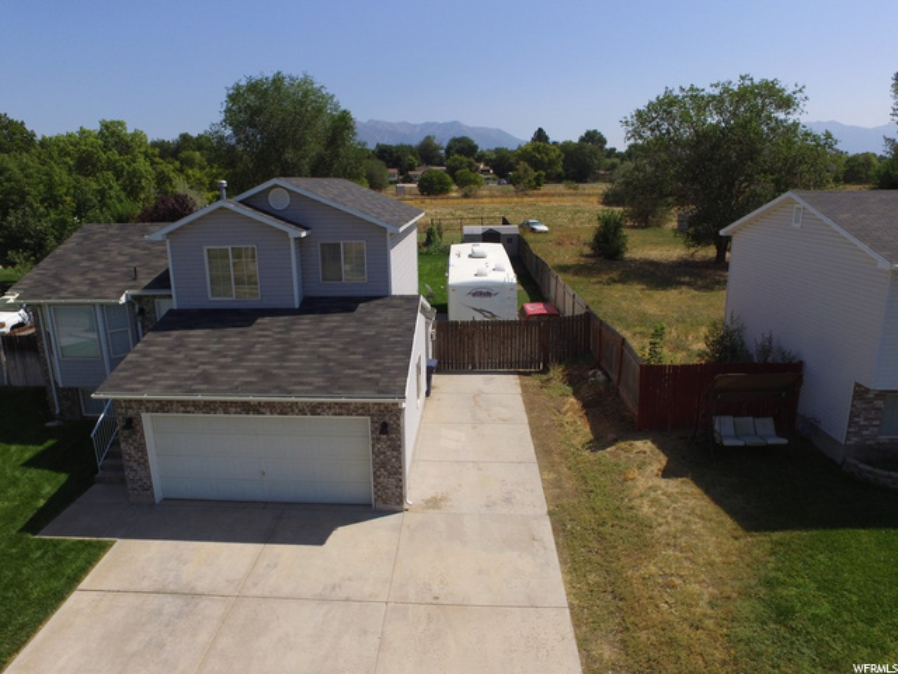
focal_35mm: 20
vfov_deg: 66.0
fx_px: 519
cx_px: 449
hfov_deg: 81.7
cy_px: 337
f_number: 2.8
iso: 100
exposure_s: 1/1953
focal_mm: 3.61
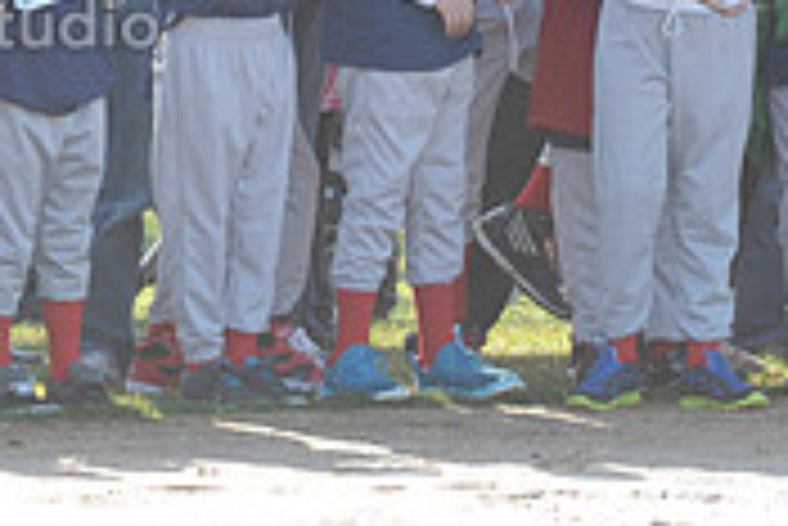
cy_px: -139
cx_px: -324
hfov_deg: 3.1
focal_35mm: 662
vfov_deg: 2.1
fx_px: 14502
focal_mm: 200
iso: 400
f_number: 7.1
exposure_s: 1/320
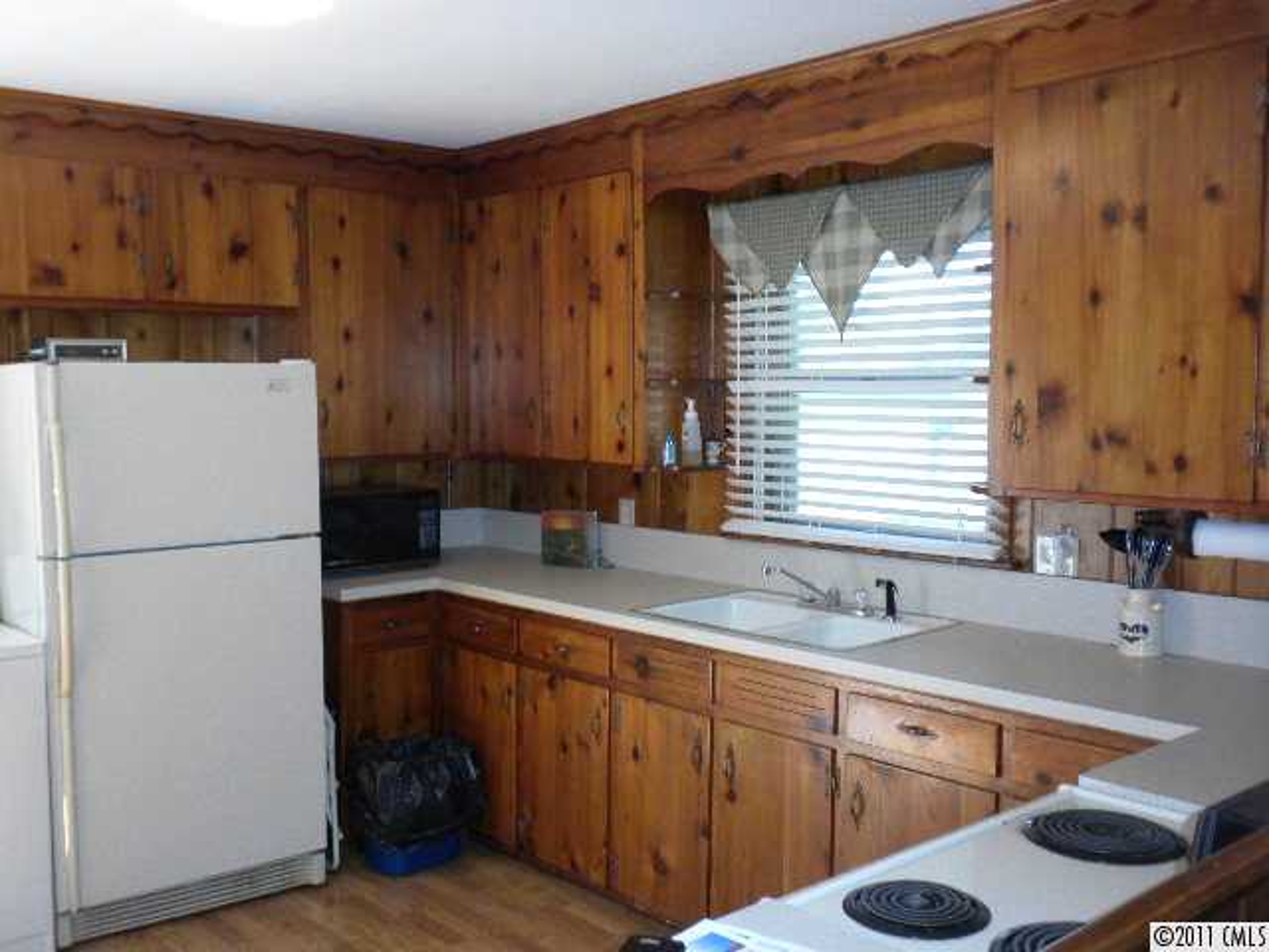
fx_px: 1356
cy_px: 476
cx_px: 634
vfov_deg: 38.7
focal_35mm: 37
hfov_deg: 50.1
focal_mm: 6.6
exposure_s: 1/59
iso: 189
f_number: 3.5
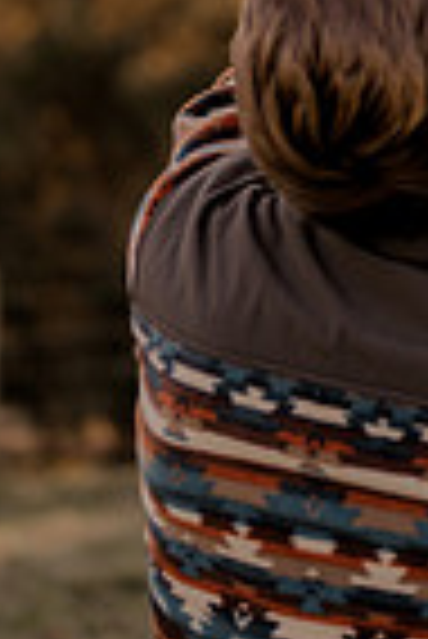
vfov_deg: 12.3
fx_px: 2811
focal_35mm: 158
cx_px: 387
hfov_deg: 8.7
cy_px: -364
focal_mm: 50
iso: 250
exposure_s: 1/1600
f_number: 1.8
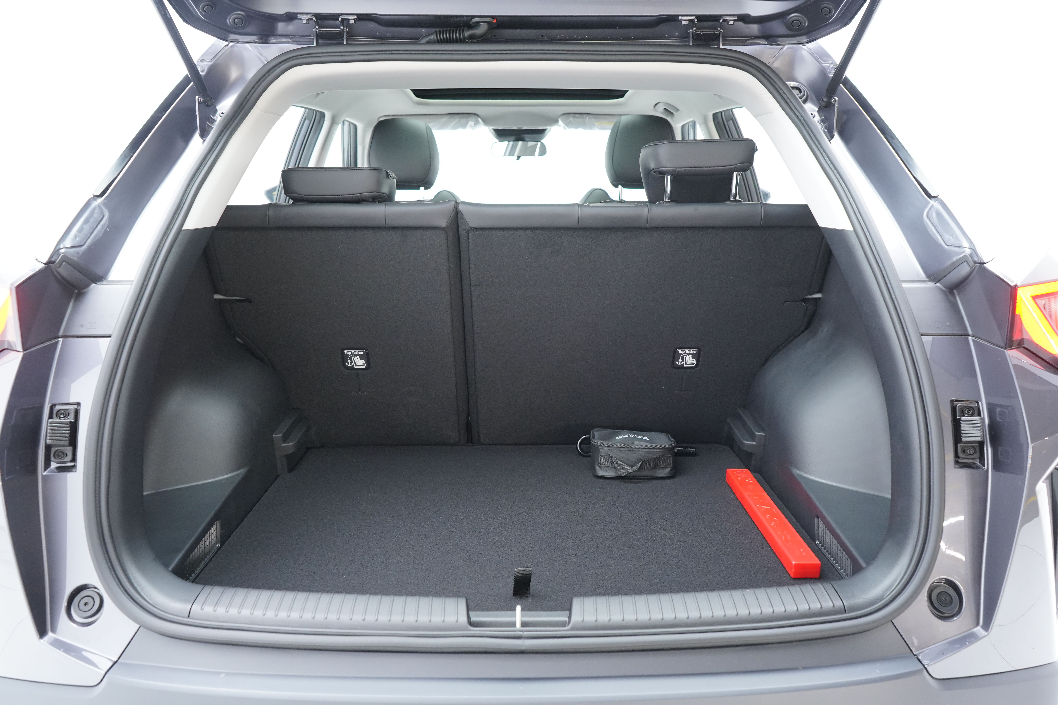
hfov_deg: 65.5
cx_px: 529
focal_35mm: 28
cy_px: 352
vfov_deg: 46.4
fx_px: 823
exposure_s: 1/25
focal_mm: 28
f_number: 5.6
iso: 2500
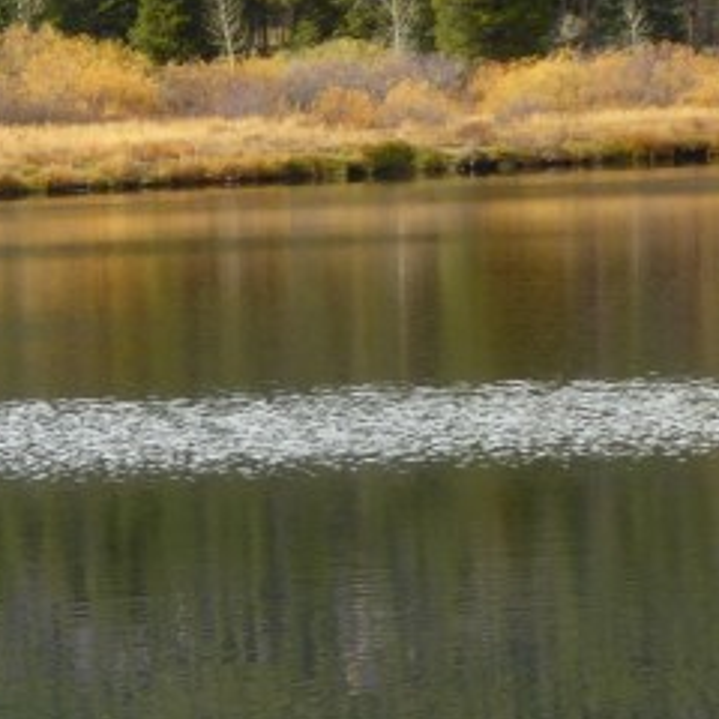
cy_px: 1120
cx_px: -141
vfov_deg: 6.6
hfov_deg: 6.7
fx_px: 6110
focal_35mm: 260
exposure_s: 1/250
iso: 100
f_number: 4.4
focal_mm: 11.7
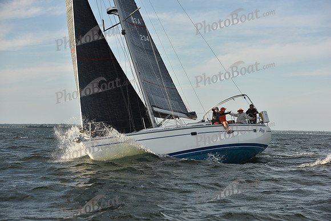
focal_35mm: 70
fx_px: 644
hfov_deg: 28.8
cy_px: 110
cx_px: 166
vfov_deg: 19.5
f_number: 5
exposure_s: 1/1600
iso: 250
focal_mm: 70
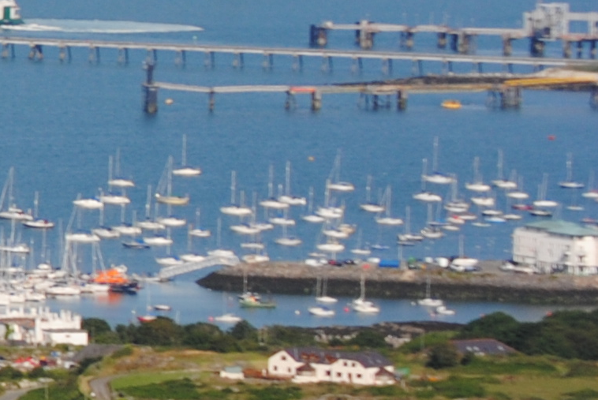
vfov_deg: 3.0
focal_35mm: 460
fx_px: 7648
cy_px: 94
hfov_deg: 4.4
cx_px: -898
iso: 100
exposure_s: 1/500
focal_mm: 60
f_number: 5.6
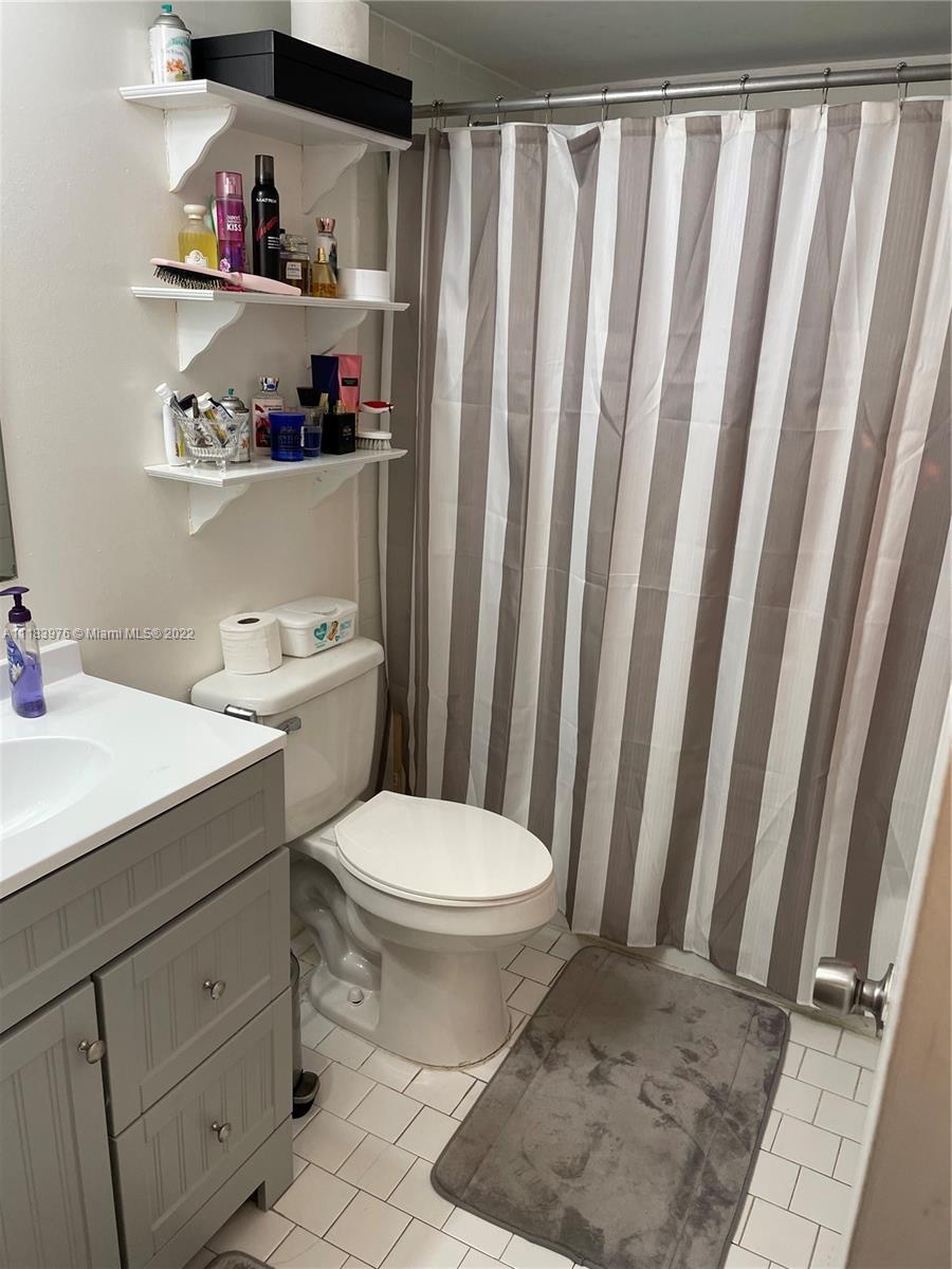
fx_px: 953
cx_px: 476
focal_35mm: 26
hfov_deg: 53.1
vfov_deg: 67.3
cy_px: 634
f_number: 1.6
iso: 80
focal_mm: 4.2
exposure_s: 1/120
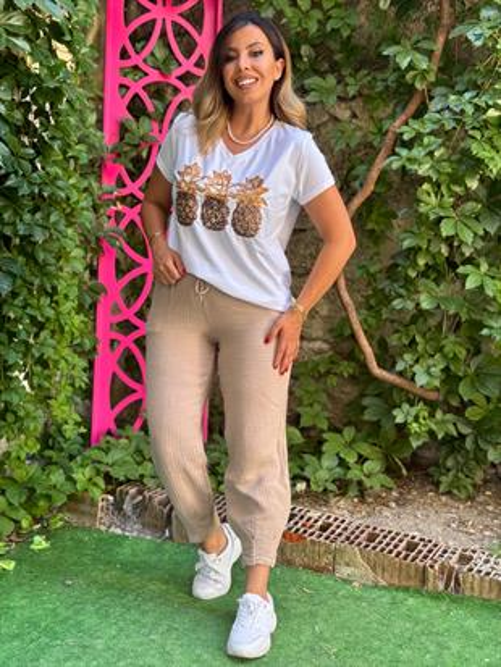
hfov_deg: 30.3
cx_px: 250
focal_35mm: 48
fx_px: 926
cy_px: 334
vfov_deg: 39.6
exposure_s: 1/121
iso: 64
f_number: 1.78
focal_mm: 6.76
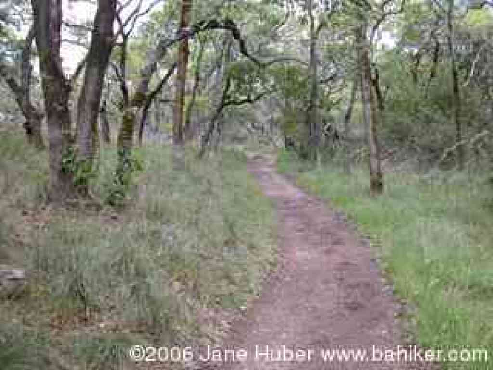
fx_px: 484
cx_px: 246
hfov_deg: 54.0
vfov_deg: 41.8
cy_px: 185
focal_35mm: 34
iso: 100
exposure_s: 1/84.9
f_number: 3.5
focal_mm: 8.9
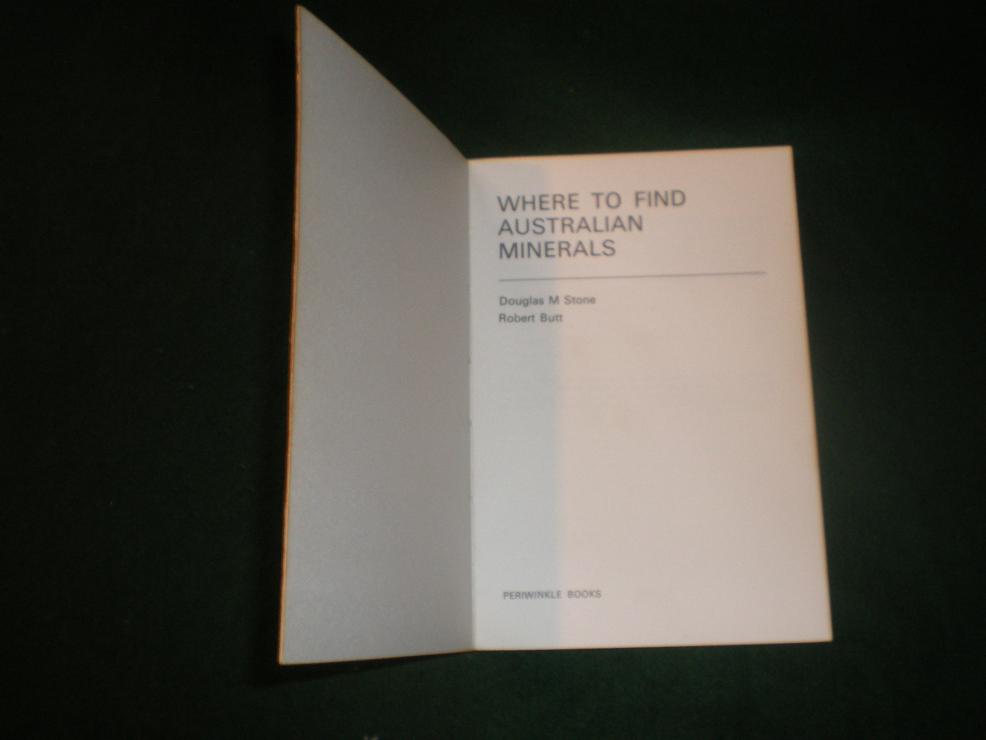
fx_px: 1082
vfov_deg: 37.7
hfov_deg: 49.0
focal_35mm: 38
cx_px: 493
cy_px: 370
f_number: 4.6
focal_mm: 6.3
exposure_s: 1/50
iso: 200
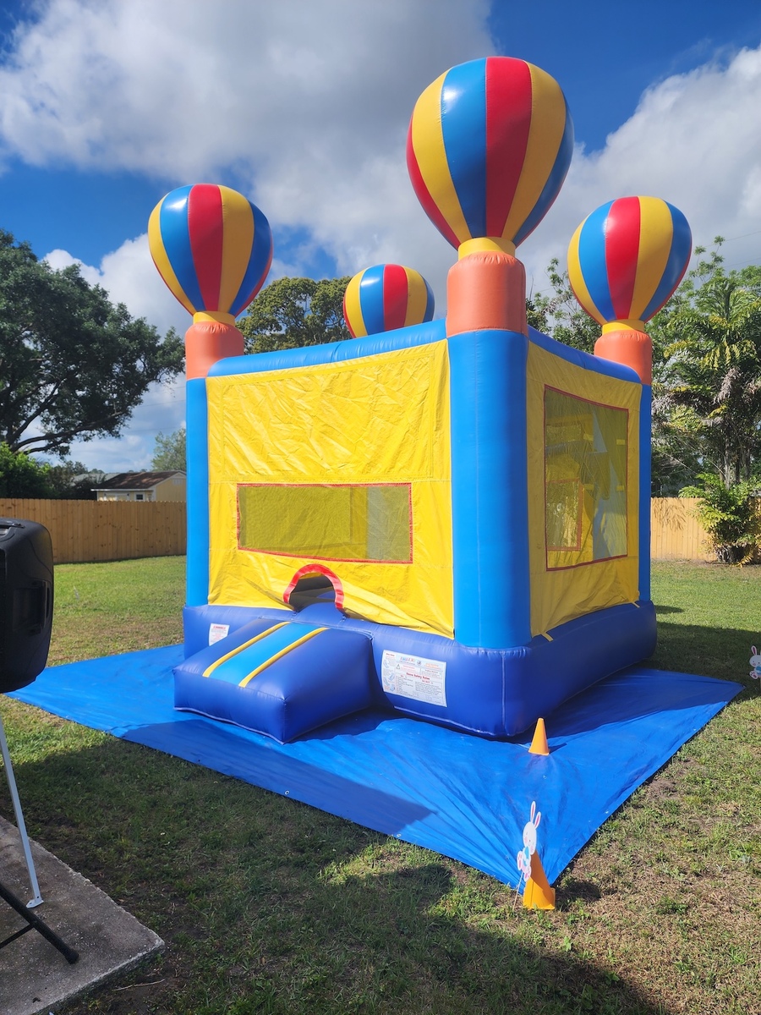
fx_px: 674
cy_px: 508
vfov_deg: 73.9
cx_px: 380
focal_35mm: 23
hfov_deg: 58.9
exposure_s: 1/1550
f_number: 1.8
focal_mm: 6.4
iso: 12
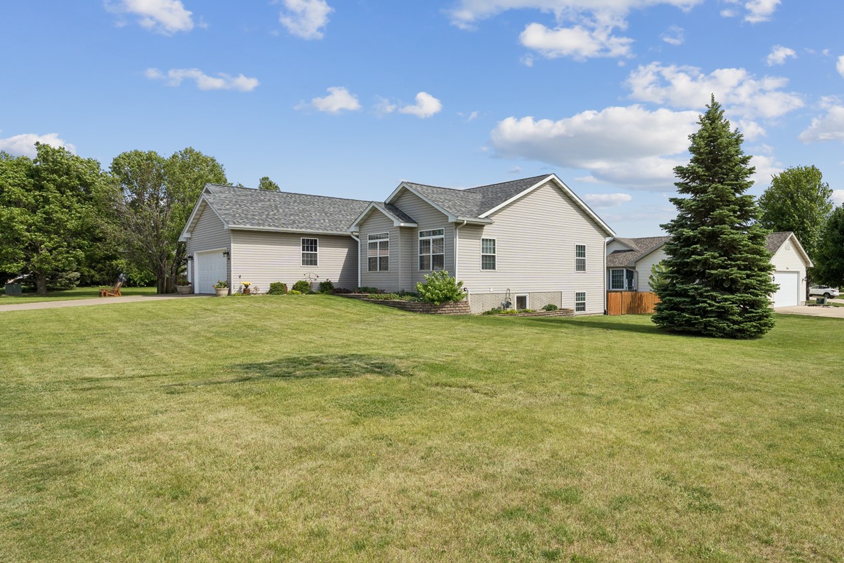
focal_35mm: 23
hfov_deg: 75.1
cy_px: 287
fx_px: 539
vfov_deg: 55.1
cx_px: 513
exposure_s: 1/800
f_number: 9
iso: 400
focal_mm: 17
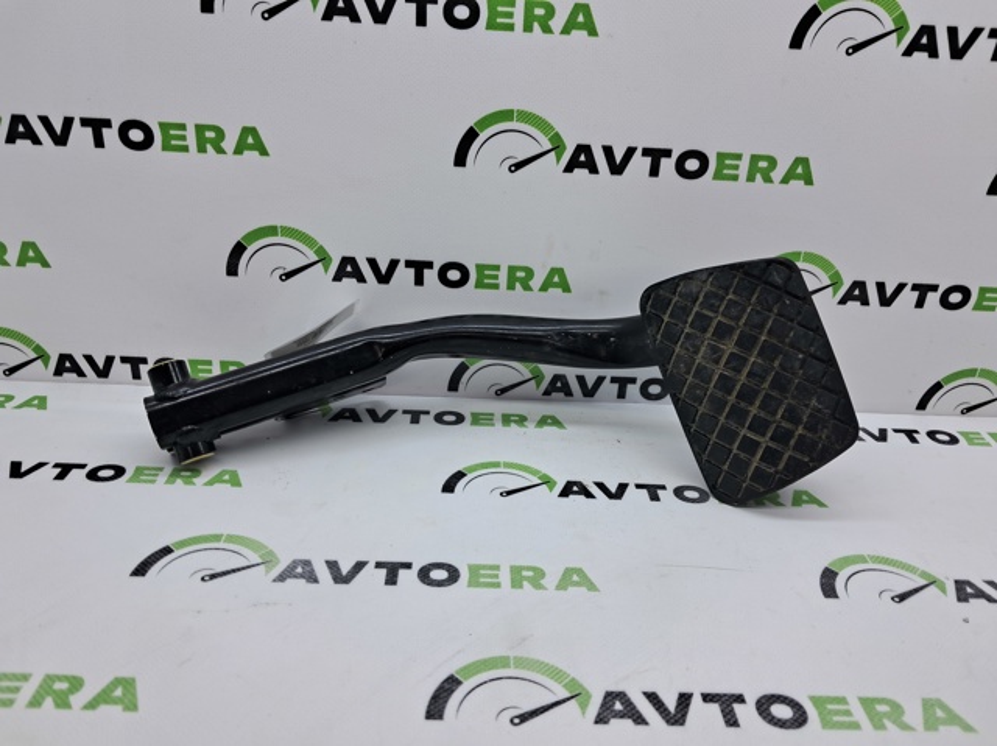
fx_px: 777
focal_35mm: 27
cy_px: 373
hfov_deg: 65.4
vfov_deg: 51.3
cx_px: 498
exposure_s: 1/103
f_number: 1.8
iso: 50
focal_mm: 4
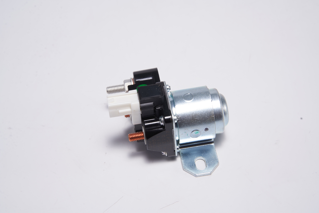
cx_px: 160
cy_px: 106
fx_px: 665
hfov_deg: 27.0
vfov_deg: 18.2
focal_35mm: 75
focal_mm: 75
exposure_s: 1/60
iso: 50
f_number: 14
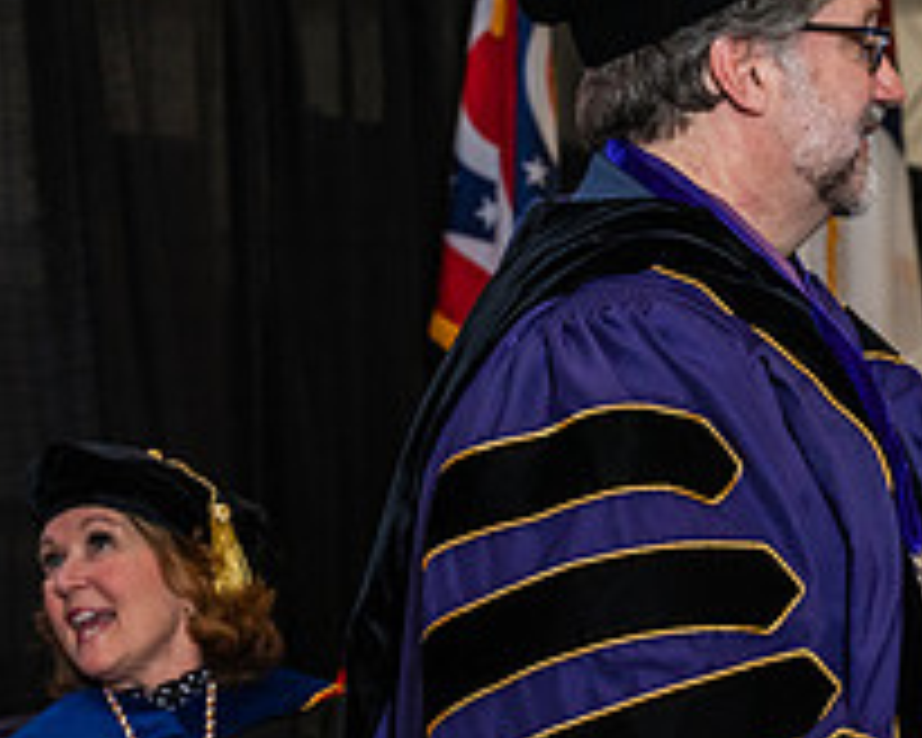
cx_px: 971
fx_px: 5076
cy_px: 470
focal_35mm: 186
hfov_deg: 10.3
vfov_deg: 8.3
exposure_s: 1/200
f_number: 5.6
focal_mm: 70
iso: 1250
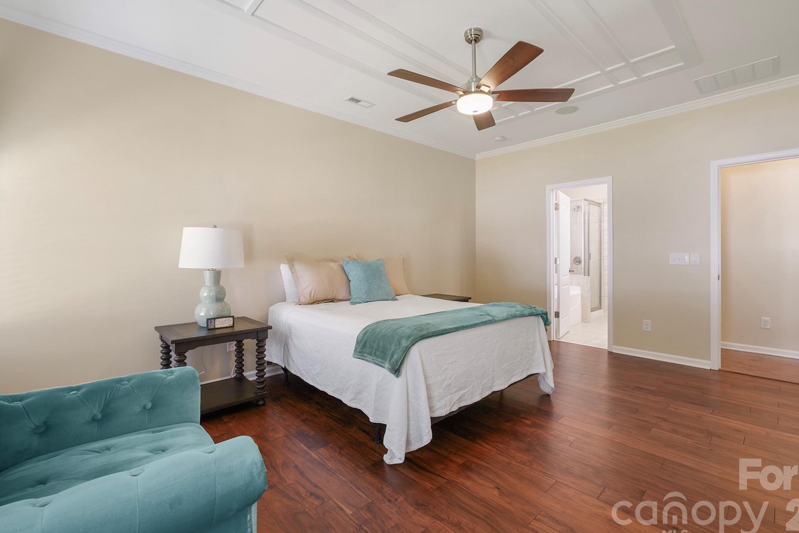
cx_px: 422
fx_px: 333
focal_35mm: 15
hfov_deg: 100.3
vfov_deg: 77.2
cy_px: 240
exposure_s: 1.3
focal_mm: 13
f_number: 9
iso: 100
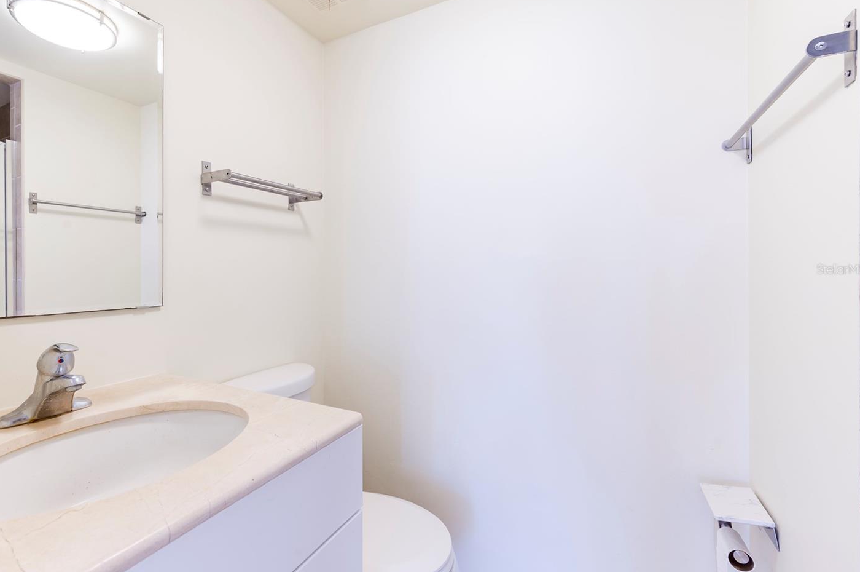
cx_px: 380
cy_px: 269
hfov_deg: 96.4
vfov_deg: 73.5
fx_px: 382
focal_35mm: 16
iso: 100
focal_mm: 14
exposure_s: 1/8
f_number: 9
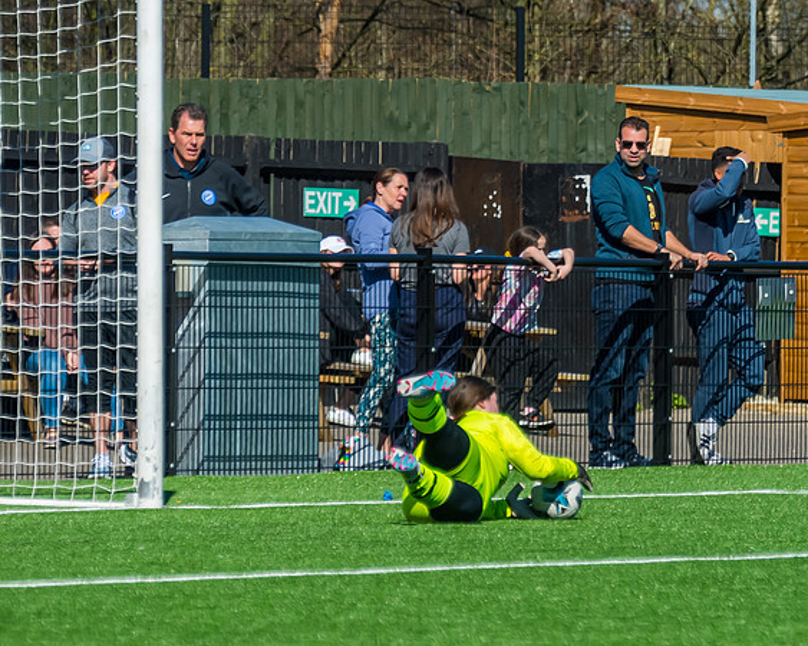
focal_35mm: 413
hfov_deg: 4.7
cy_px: 479
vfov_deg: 3.7
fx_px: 9866
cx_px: 403
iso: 400
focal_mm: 165
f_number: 4
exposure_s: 1/4000
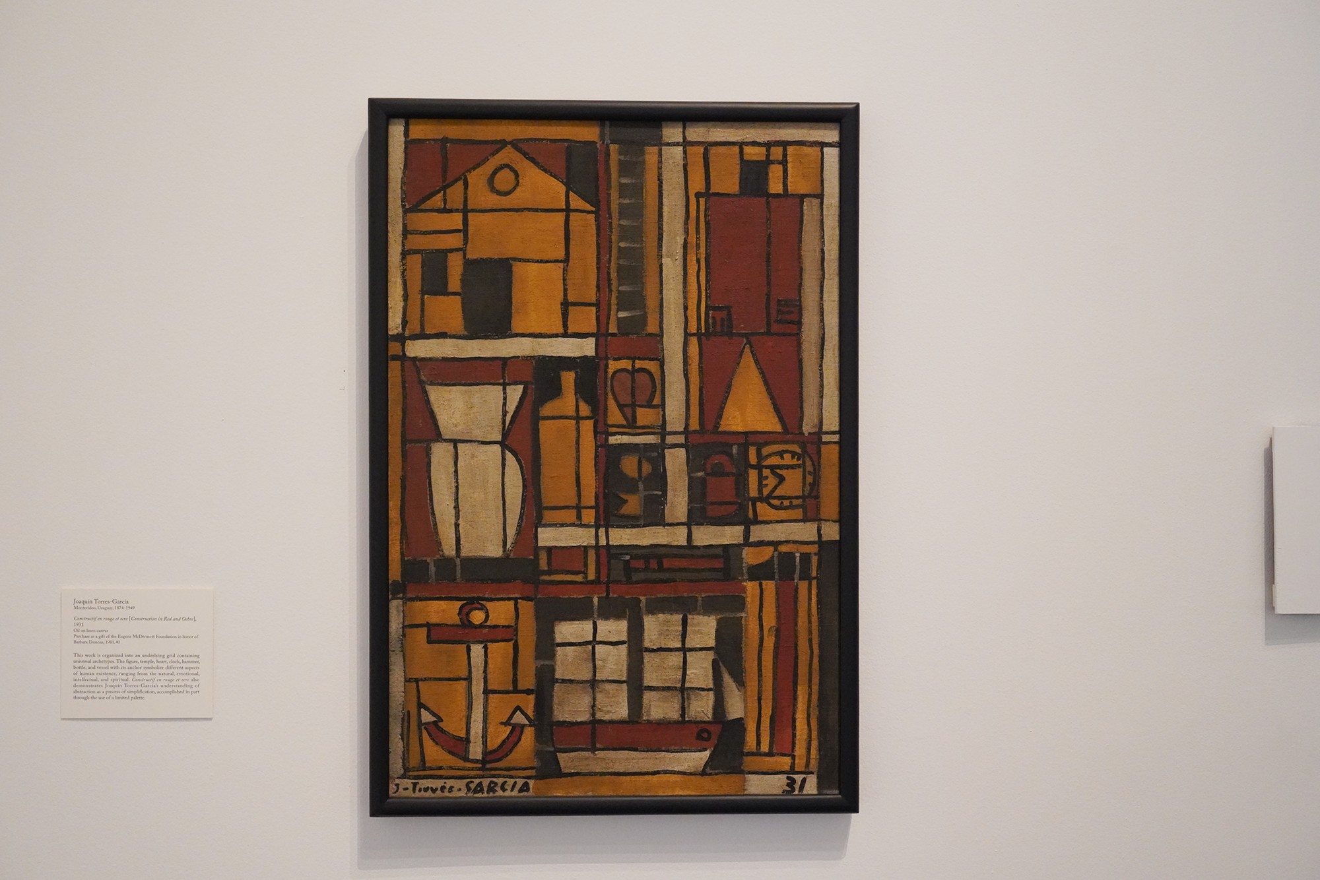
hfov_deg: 53.1
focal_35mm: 36
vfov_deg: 36.9
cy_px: 440
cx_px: 660
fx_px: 1320
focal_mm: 36
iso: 8000
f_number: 8
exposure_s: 1/100
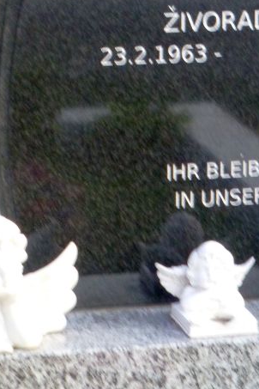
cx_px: 229
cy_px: -59
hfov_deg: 5.8
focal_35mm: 235
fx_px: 2536
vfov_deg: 8.7
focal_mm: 17.1
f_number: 5.3
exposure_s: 1/60
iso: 320
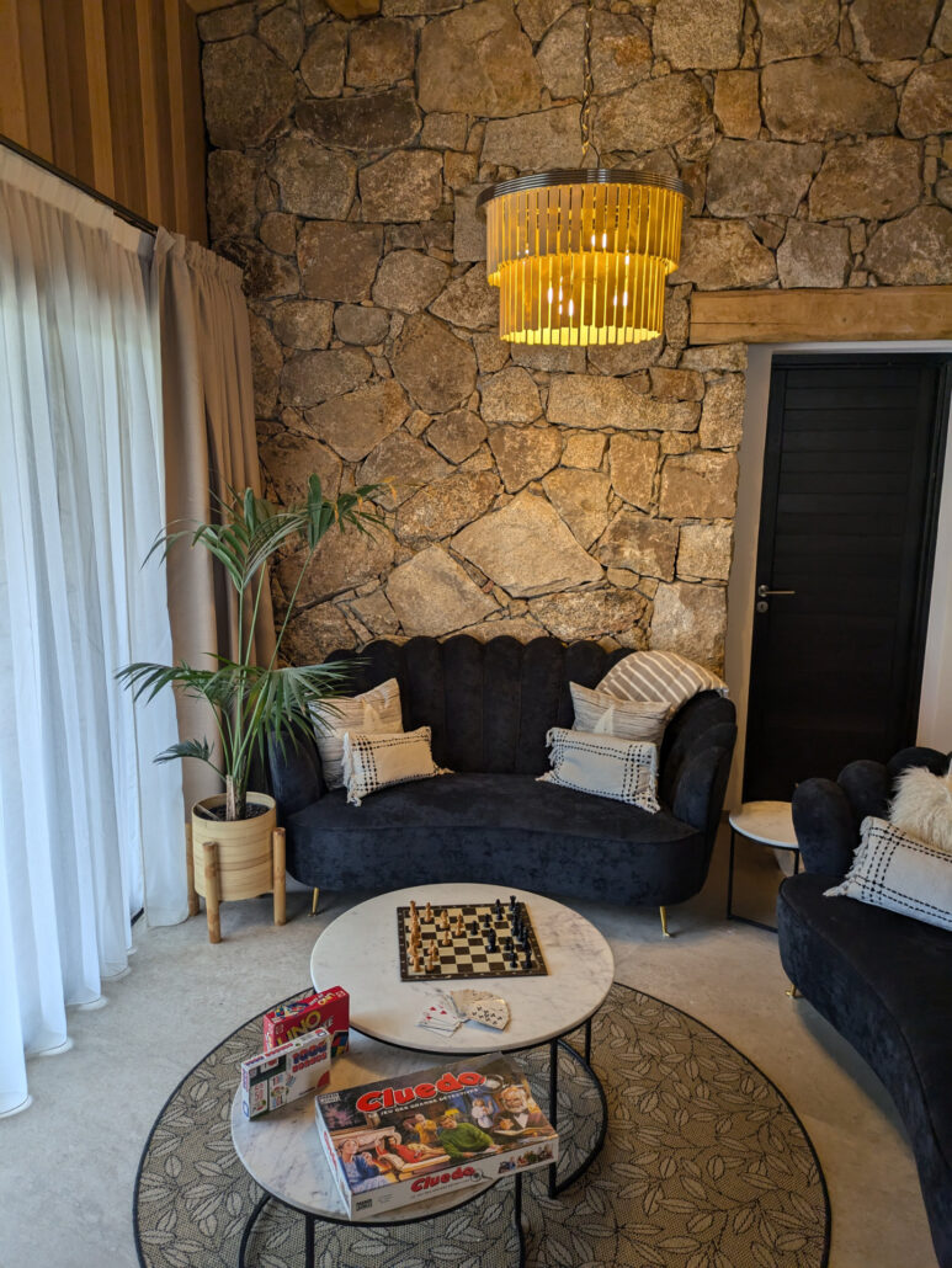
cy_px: 634
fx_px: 916
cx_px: 476
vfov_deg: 69.4
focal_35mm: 25
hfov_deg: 54.9
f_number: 1.9
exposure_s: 1/107
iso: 41
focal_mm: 5.4
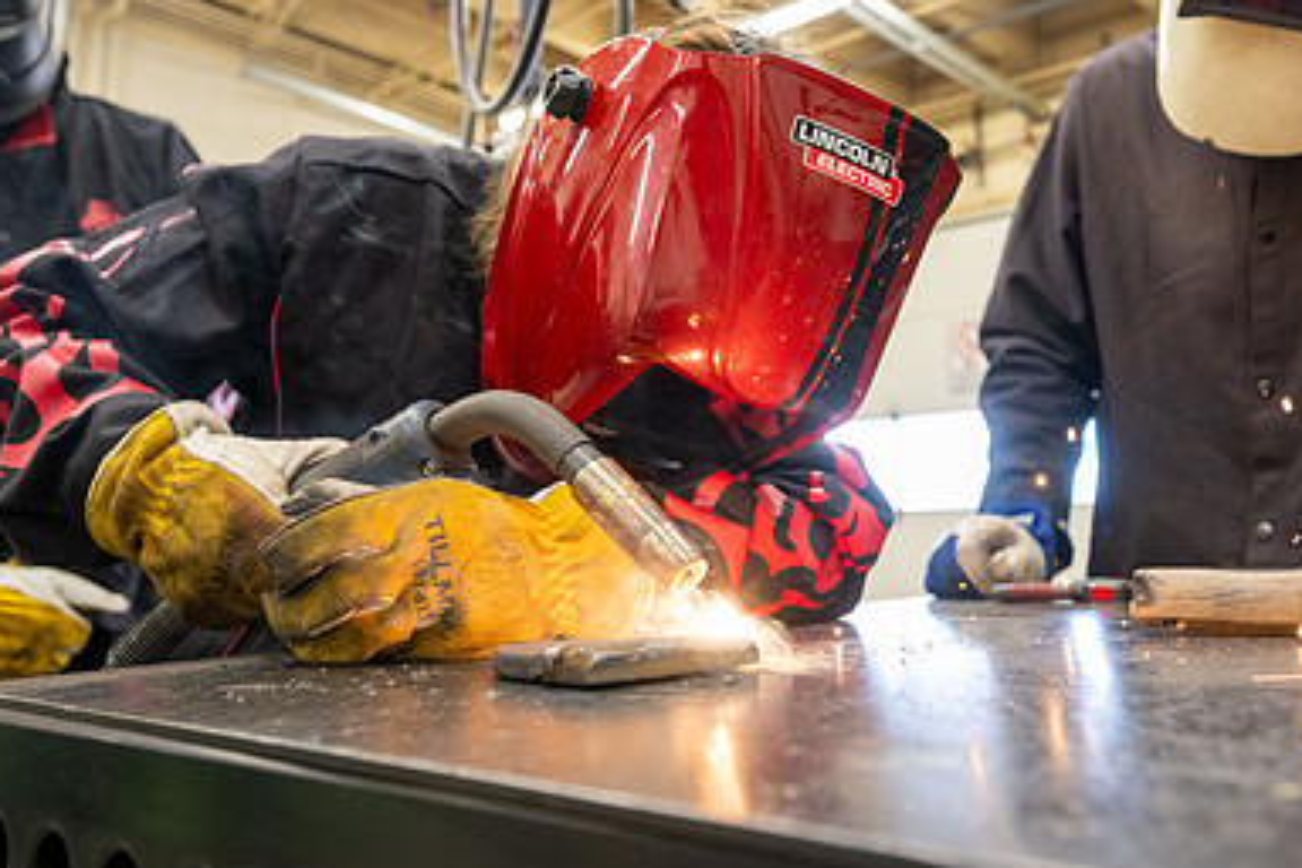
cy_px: 354
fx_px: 1121
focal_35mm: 31
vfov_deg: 42.2
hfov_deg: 59.6
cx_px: 804
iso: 1600
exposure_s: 1/200
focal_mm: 20.5
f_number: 4
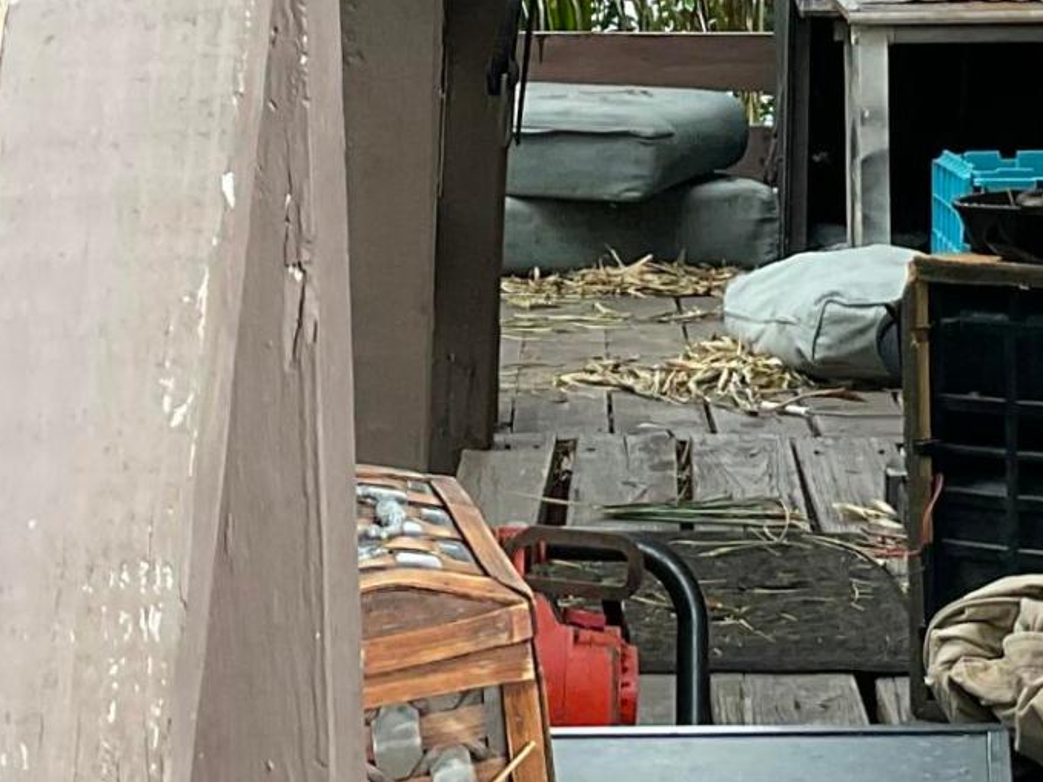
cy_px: -261
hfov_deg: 16.0
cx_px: 702
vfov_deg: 11.7
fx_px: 3705
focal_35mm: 123
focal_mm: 3
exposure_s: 1/122
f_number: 1.8
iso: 40
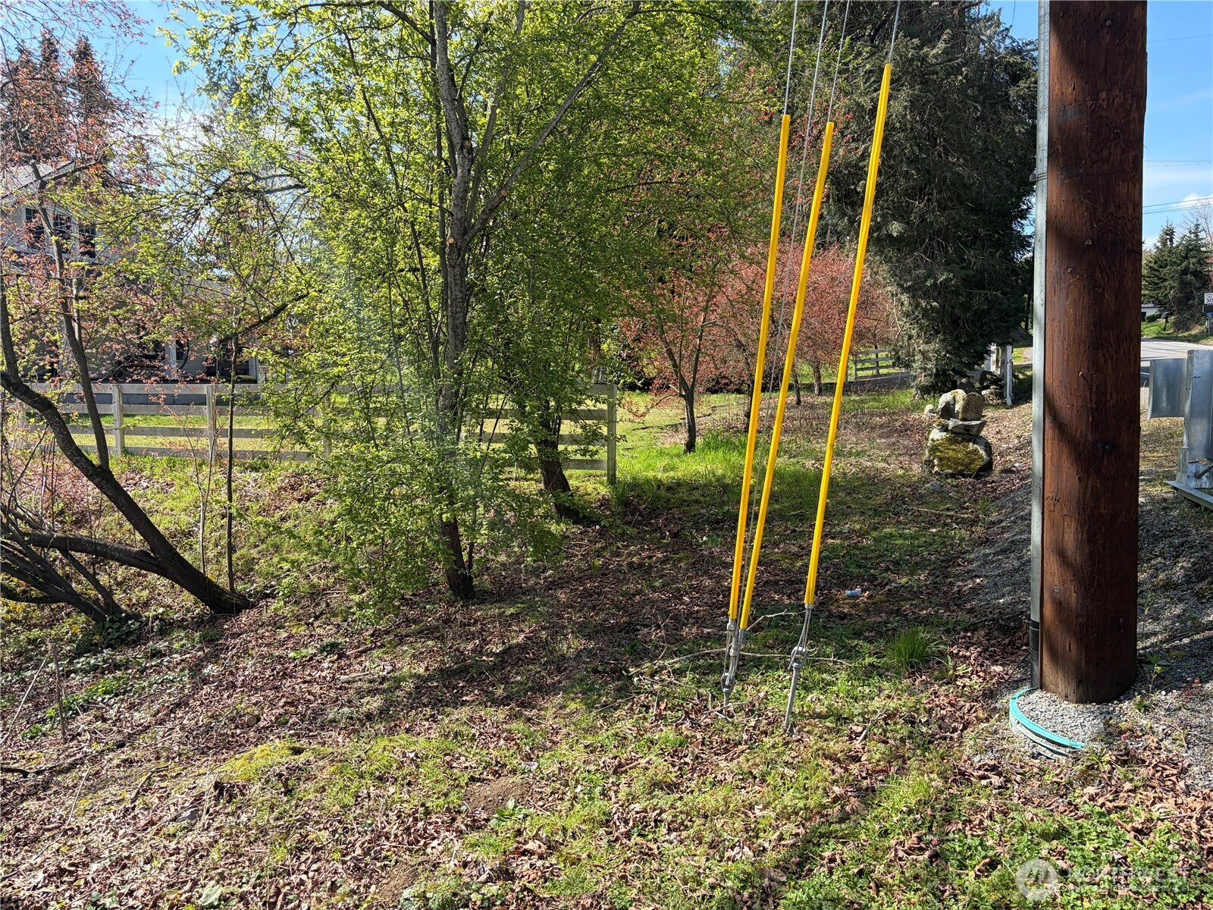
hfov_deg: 67.3
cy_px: 455
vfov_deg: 53.1
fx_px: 911
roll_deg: -0.5
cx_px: 606
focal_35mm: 26
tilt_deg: -4.2
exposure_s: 1/1135
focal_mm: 5.96
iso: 50
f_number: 1.6
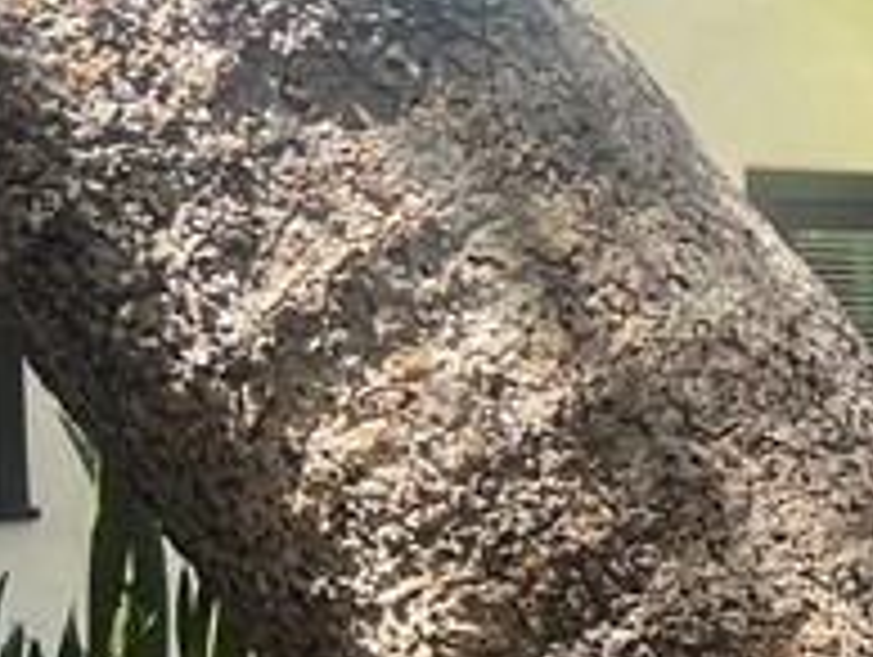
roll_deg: -0.1
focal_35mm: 137
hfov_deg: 12.4
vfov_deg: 10.8
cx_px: 1818
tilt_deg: -2.5
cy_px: 500
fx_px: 3459
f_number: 1.5
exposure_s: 1/126
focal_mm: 5.7
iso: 32
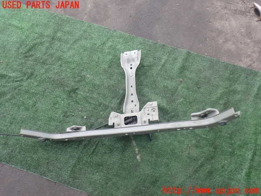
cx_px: 130
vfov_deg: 46.8
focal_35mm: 30
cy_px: 98
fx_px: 226
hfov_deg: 60.0
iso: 100
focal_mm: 5.4
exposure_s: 1/160
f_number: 3.2
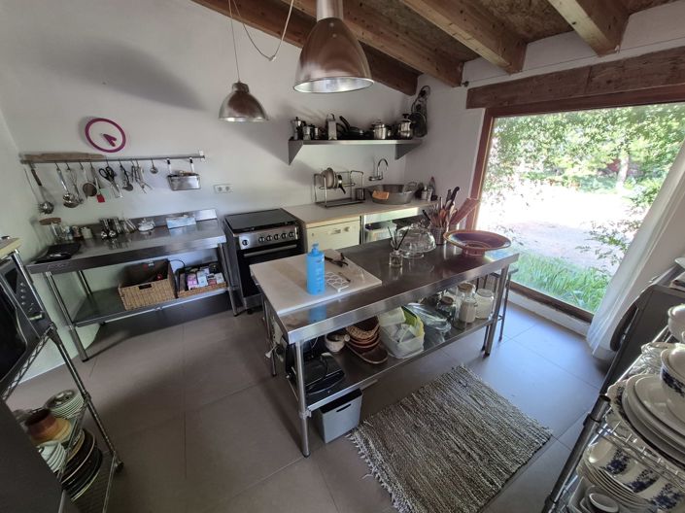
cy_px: 256
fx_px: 257
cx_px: 342
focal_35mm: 13
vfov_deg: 89.9
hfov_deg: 106.2
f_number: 2.2
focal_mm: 1.74
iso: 200
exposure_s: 1/50
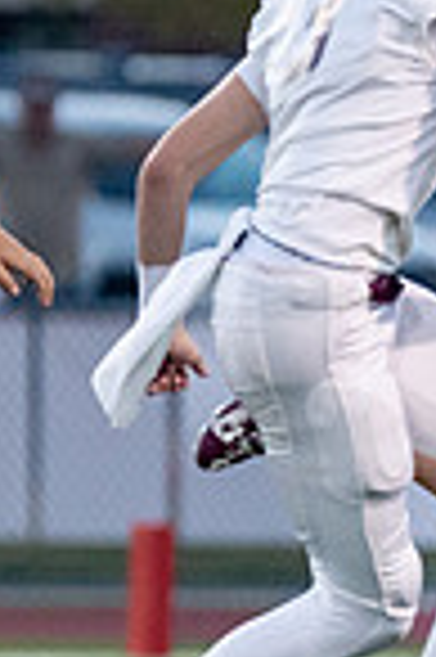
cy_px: 287
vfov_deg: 1.7
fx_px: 21668
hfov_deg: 1.2
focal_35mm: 1190
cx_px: 901
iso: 2000
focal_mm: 200
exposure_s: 1/1250
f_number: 2.8
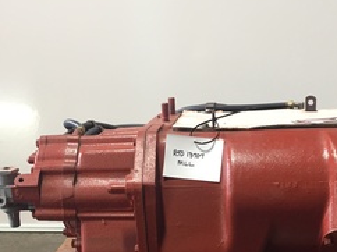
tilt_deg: -15.2
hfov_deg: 39.1
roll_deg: -0.9
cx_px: 234
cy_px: 202
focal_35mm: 48
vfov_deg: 29.5
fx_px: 467
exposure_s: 1/30
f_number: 2.2
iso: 160
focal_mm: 4.15
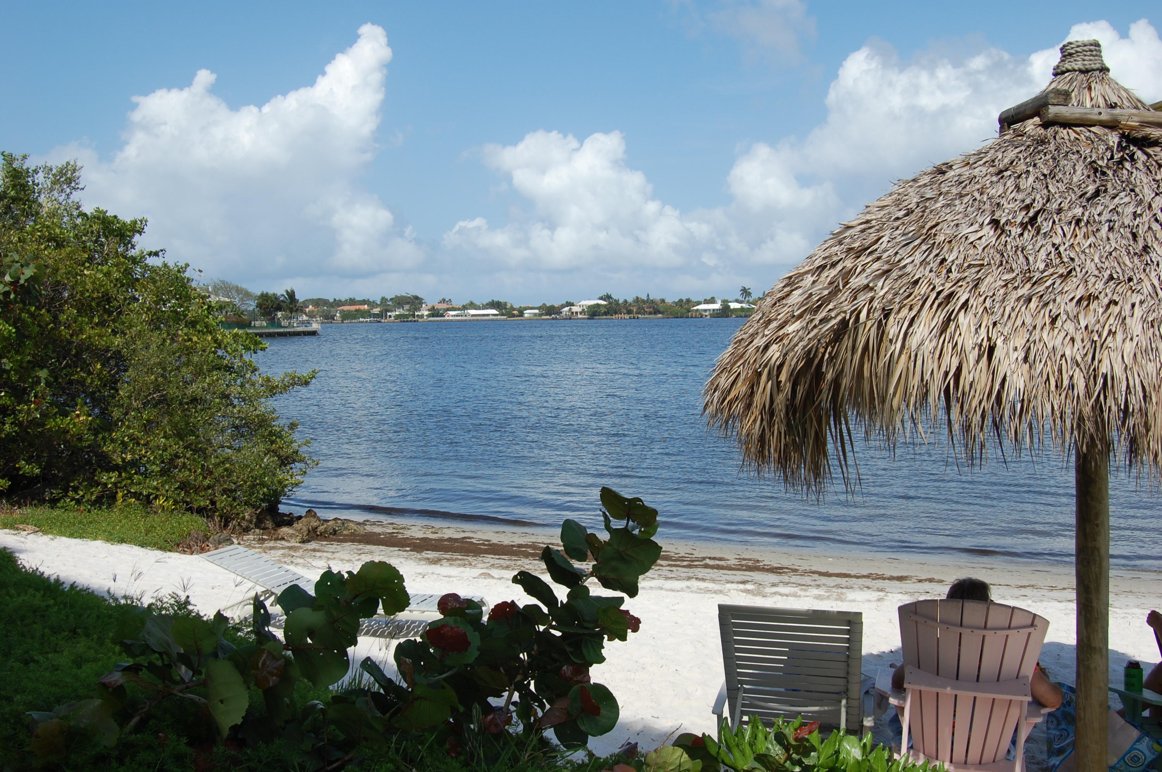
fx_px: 1161
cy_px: 386
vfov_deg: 36.8
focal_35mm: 36
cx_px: 581
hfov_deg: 53.2
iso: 200
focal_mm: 24
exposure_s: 1/400
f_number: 10
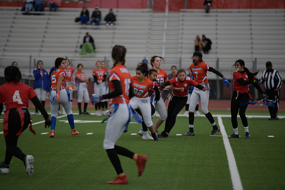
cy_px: 95
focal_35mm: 200
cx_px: 142
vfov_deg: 6.9
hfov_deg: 10.3
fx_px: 1584
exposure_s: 1/200
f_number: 2.8
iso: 80
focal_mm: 200
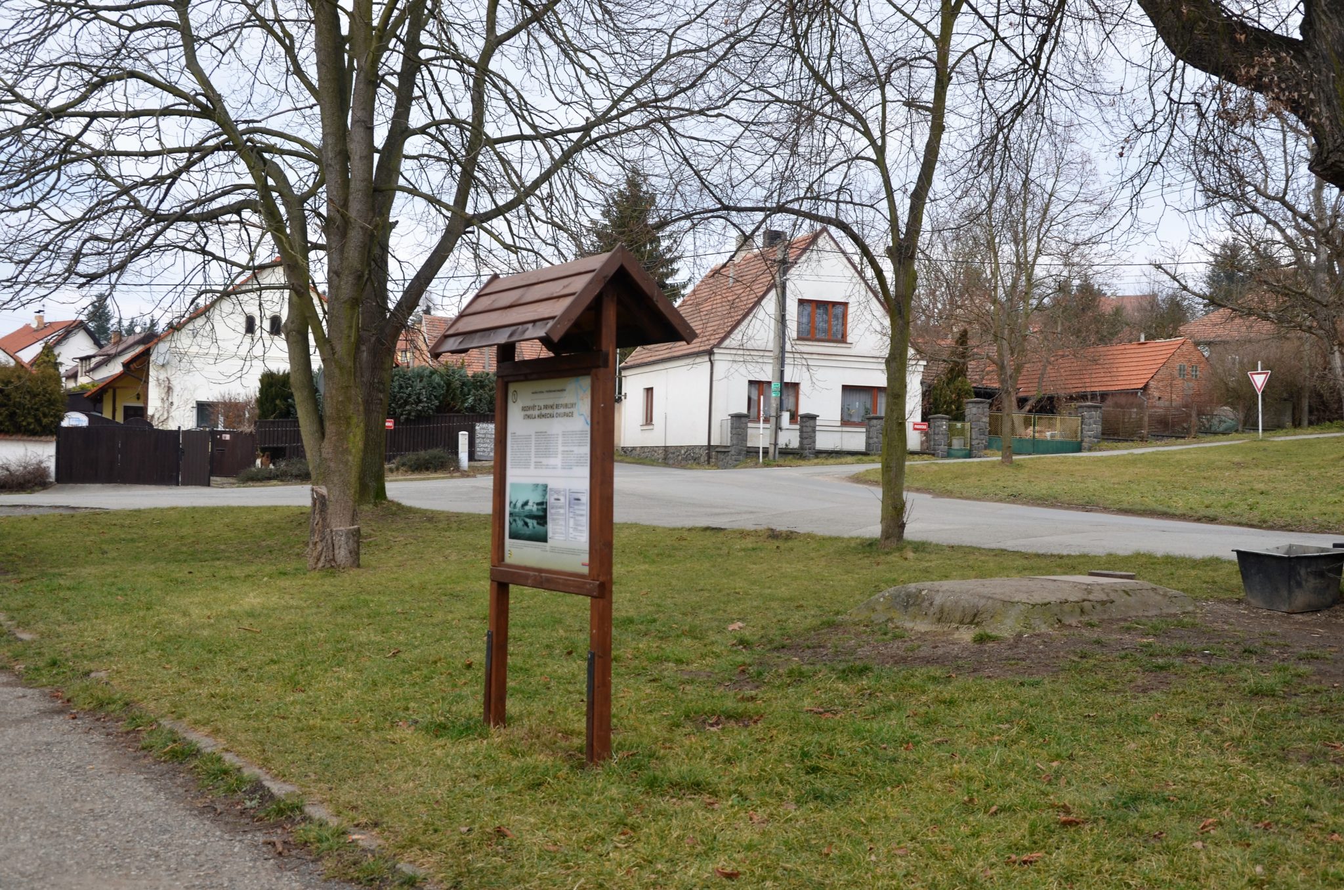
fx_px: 1453
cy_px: 445
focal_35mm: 39
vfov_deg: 34.1
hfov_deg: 49.6
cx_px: 672
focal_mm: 26
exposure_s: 1/160
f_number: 6.3
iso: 200
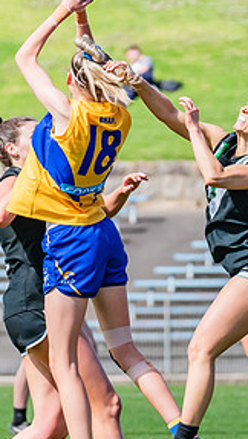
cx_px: 157
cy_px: 272
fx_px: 9293
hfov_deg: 1.5
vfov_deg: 2.7
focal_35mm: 797
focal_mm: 250
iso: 800
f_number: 8
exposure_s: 1/1600
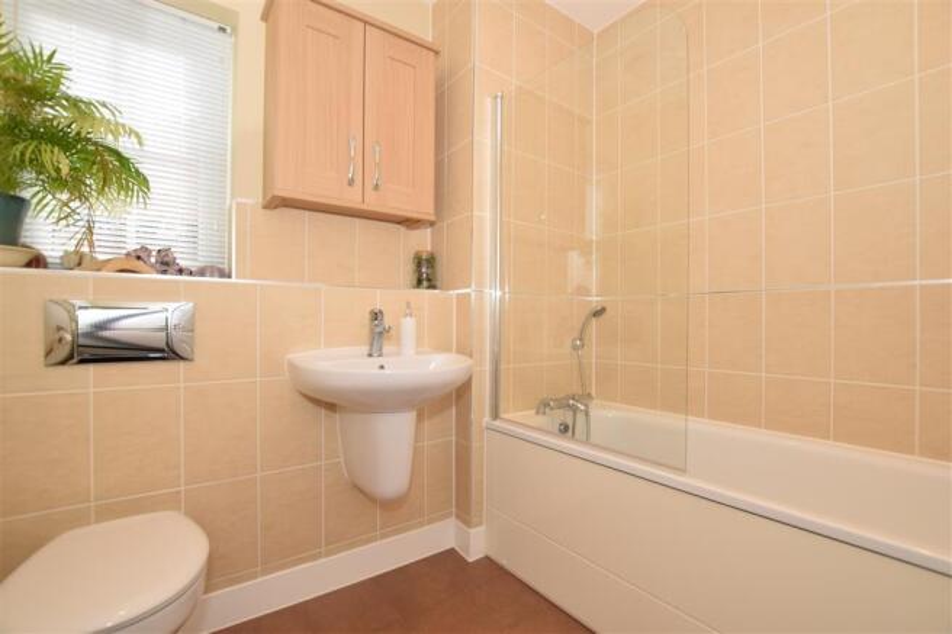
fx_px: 397
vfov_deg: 77.3
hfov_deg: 100.4
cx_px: 476
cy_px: 317
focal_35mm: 15
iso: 400
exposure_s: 1/200
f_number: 6.3
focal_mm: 10
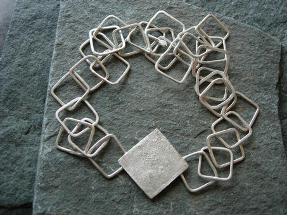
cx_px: 144
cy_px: 108
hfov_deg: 45.8
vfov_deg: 35.2
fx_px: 340
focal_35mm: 41
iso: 100
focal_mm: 8.5
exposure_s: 1/32
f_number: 2.9
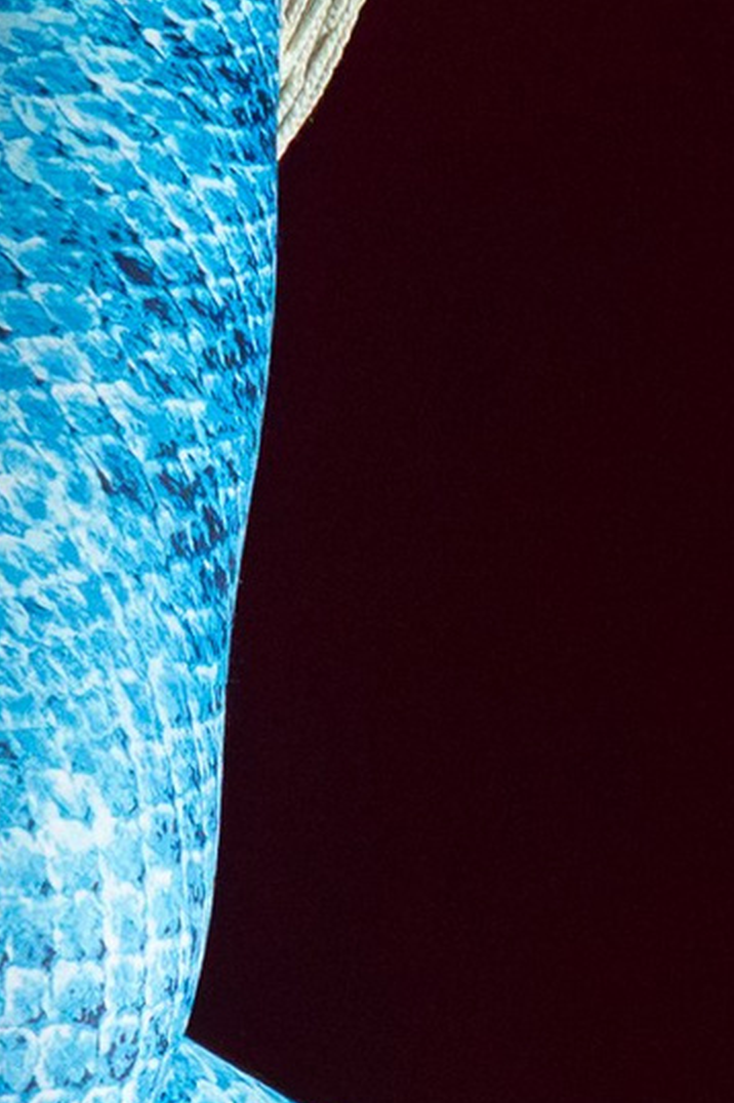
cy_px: 359
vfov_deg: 2.8
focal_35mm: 750
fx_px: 22965
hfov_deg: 1.8
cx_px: 90
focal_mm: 70
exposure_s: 1/2500
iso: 4000
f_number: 2.8
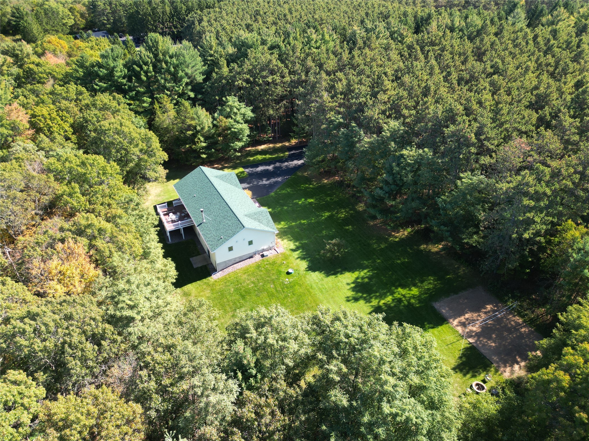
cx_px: 294
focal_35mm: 24
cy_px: 220
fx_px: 408
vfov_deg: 56.8
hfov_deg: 71.6
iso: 110
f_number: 1.7
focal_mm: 6.72
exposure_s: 1/200
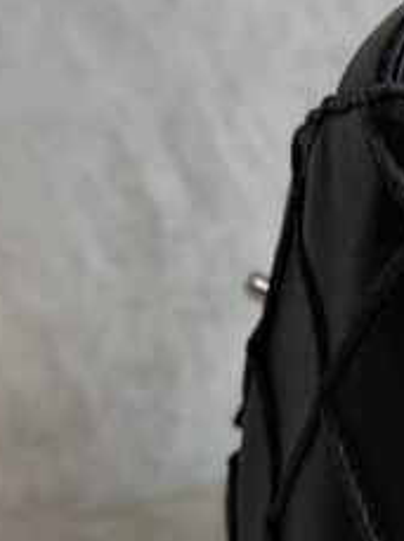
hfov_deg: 16.8
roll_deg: +0.3
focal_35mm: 84
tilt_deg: -18.7
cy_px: 541
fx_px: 1311
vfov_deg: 22.4
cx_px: 484
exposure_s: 1/120
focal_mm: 6.76
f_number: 1.78
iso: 64
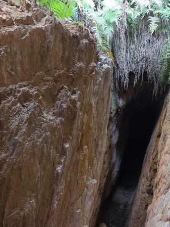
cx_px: 132
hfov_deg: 34.3
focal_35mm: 41
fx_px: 268
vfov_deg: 43.3
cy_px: 186
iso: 1600
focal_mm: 5.4
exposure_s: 1/60
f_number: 1.8
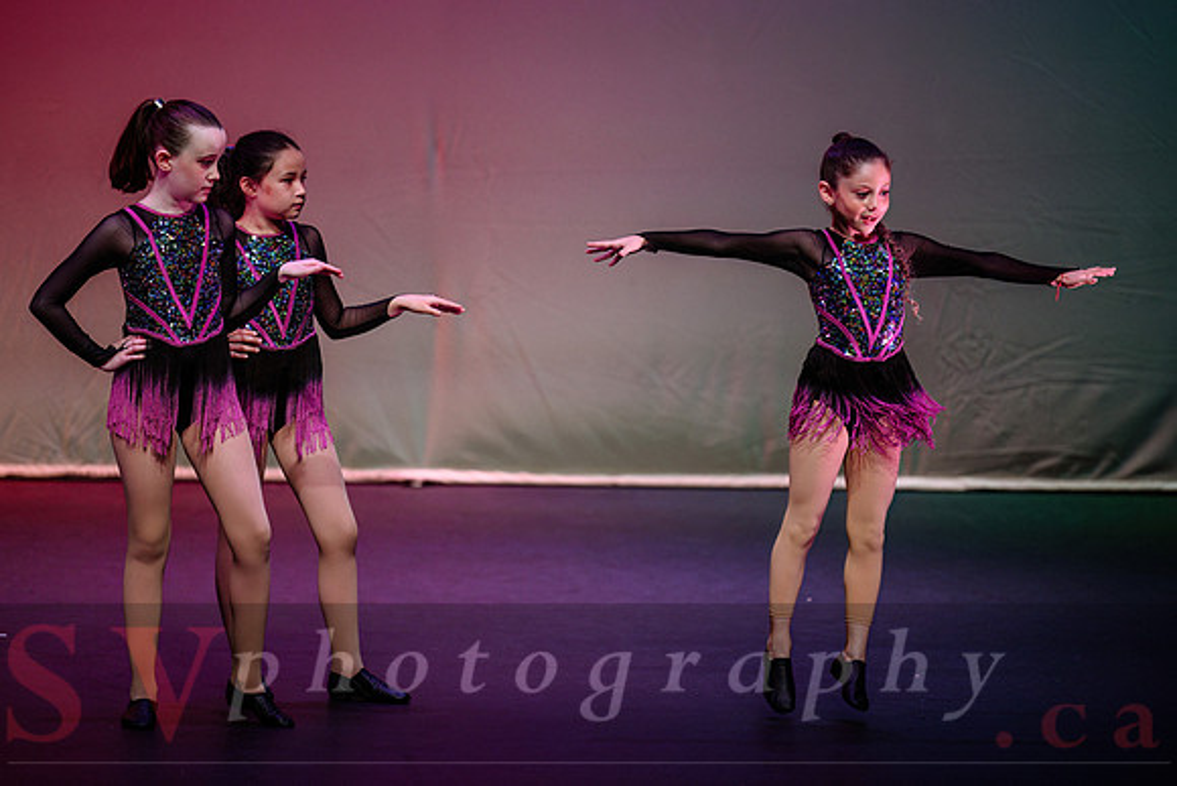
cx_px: 555
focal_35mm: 220
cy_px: 380
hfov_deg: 9.3
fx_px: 7210
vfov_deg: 6.2
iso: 1600
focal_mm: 200
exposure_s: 1/640
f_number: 2.8
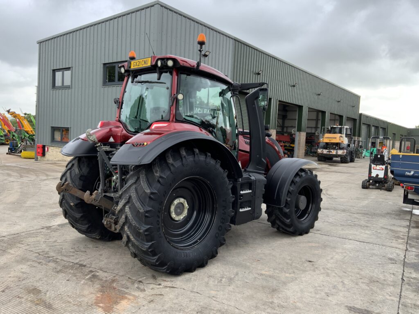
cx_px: 210
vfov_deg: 48.2
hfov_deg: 61.7
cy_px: 157
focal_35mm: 29
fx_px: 351
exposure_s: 1/186
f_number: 1.8
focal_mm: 3
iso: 16
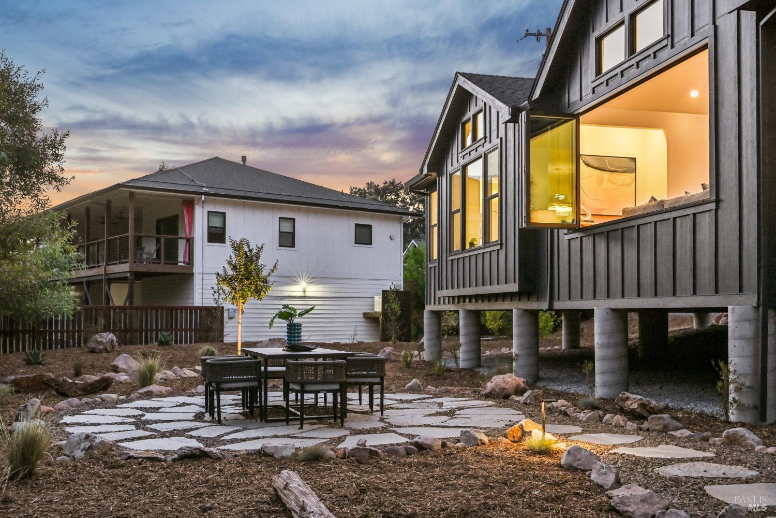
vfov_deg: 36.9
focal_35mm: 36
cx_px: 388
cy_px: 259
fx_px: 776
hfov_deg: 53.1
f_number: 11
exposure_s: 1/20
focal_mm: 36
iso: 3200
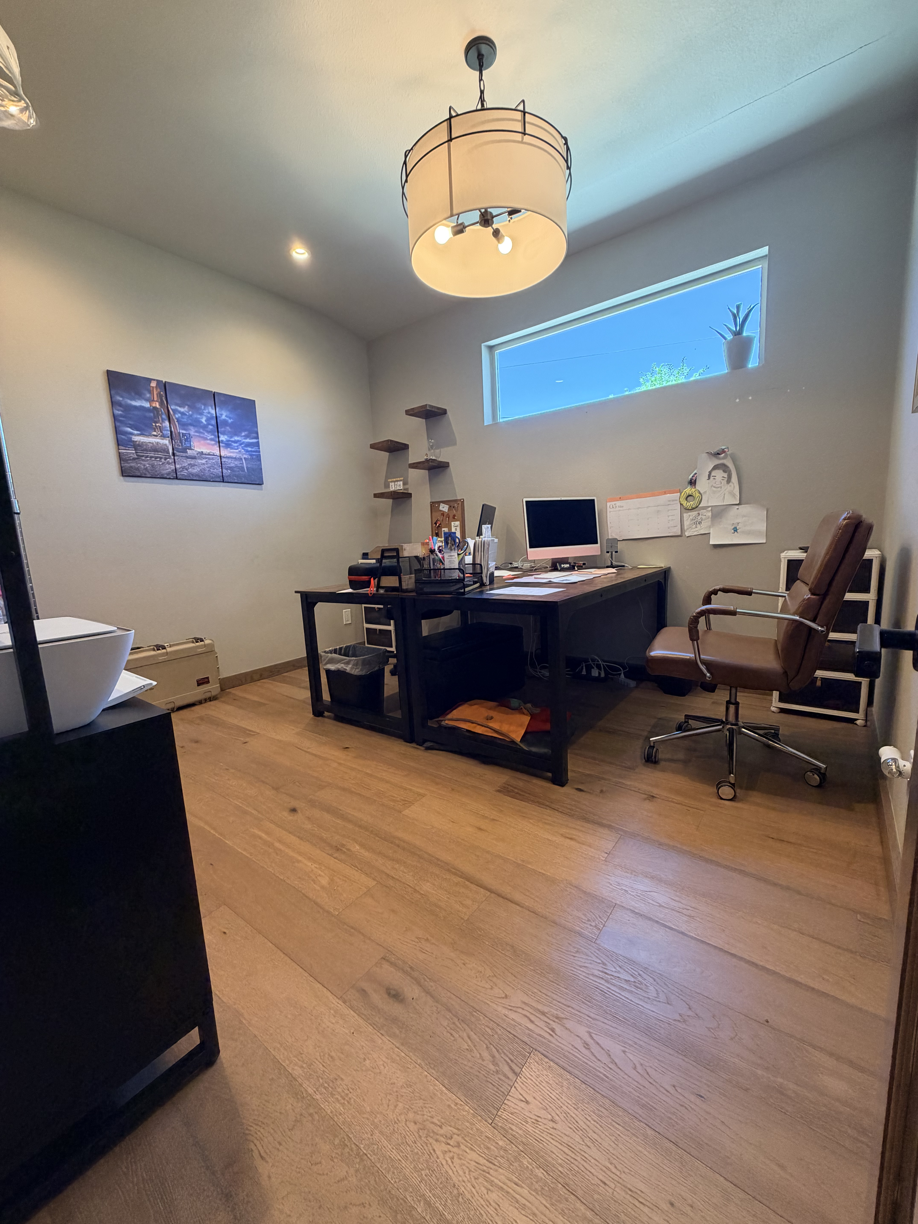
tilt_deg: -8.2
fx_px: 495
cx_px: 459
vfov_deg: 102.1
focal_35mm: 14
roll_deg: +3.1
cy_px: 612
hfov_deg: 85.7
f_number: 2.2
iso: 160
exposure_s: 1/60
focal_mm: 2.22
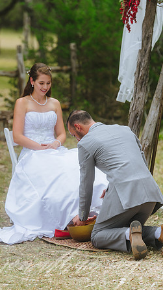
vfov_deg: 12.7
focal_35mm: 169
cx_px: 67
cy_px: 144
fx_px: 1298
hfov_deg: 7.2
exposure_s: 1/800
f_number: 3.2
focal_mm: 160
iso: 160
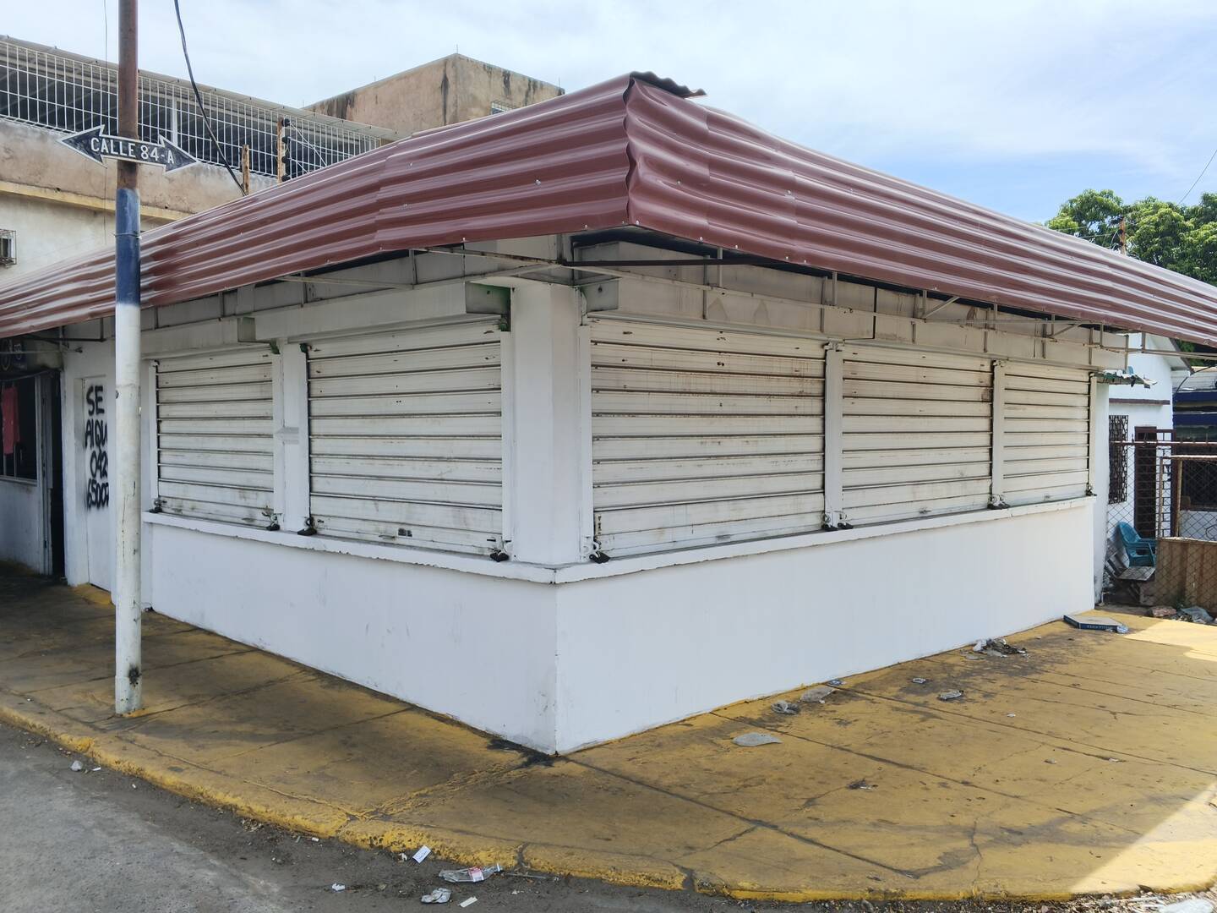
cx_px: 608
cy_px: 456
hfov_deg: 73.9
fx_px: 809
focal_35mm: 23
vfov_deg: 58.9
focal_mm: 4.11
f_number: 1.6
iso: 50
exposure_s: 1/412
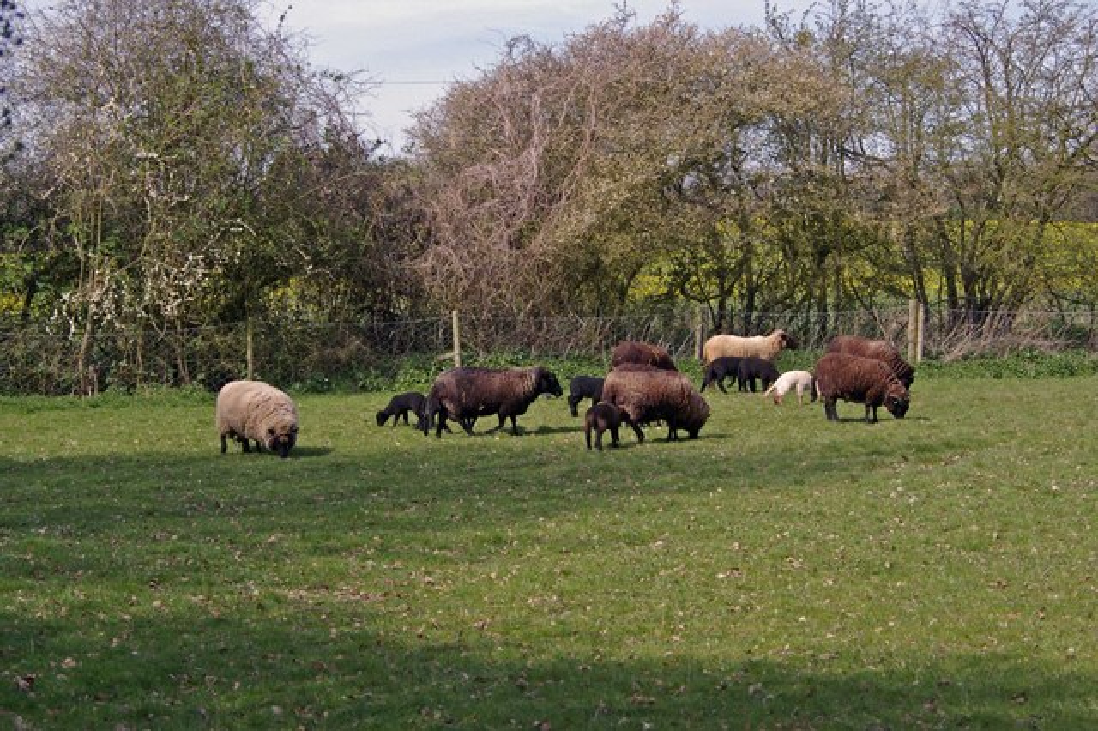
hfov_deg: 21.6
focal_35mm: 94
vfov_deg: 14.5
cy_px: 366
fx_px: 2881
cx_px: 549
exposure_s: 1/250
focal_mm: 63
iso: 200
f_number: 6.7
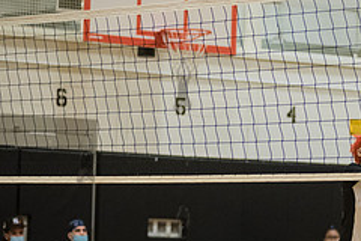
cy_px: 156
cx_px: 376
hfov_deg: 8.5
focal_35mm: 242
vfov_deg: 5.7
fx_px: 2427
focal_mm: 100
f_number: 3.2
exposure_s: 1/400
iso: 5000
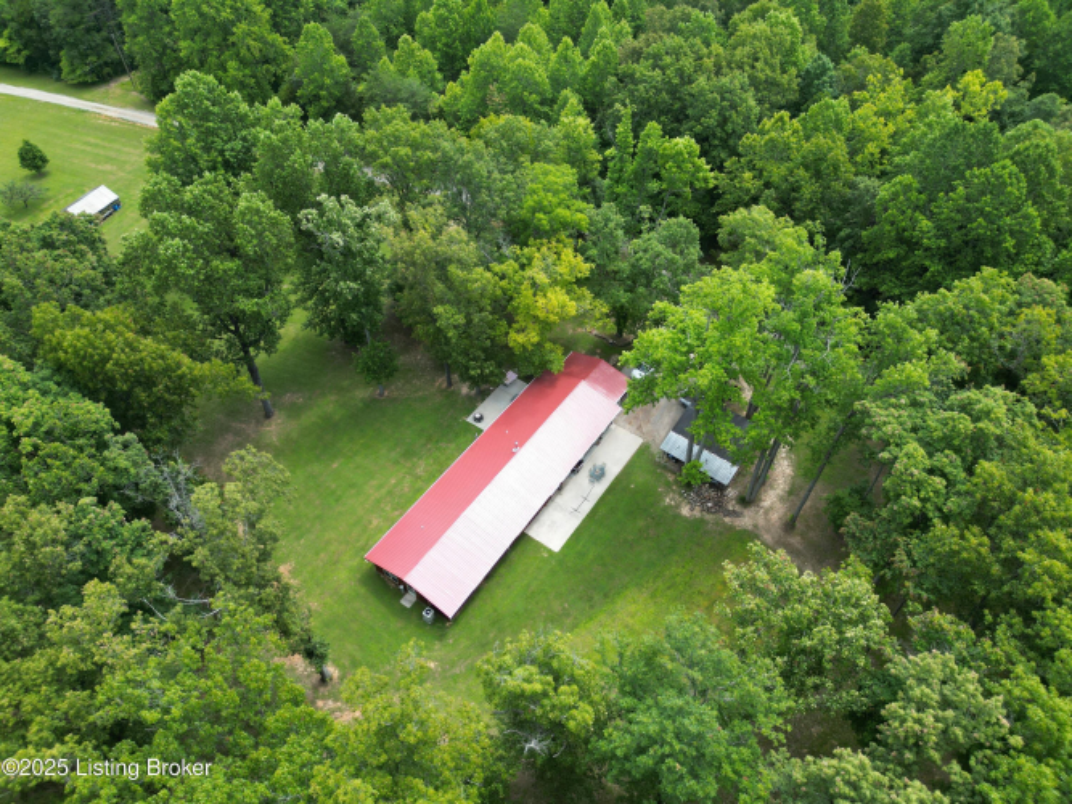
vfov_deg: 56.8
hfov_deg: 71.6
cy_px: 402
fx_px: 743
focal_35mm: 24
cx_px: 536
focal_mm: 6.72
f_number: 1.7
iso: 120
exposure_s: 1/1000
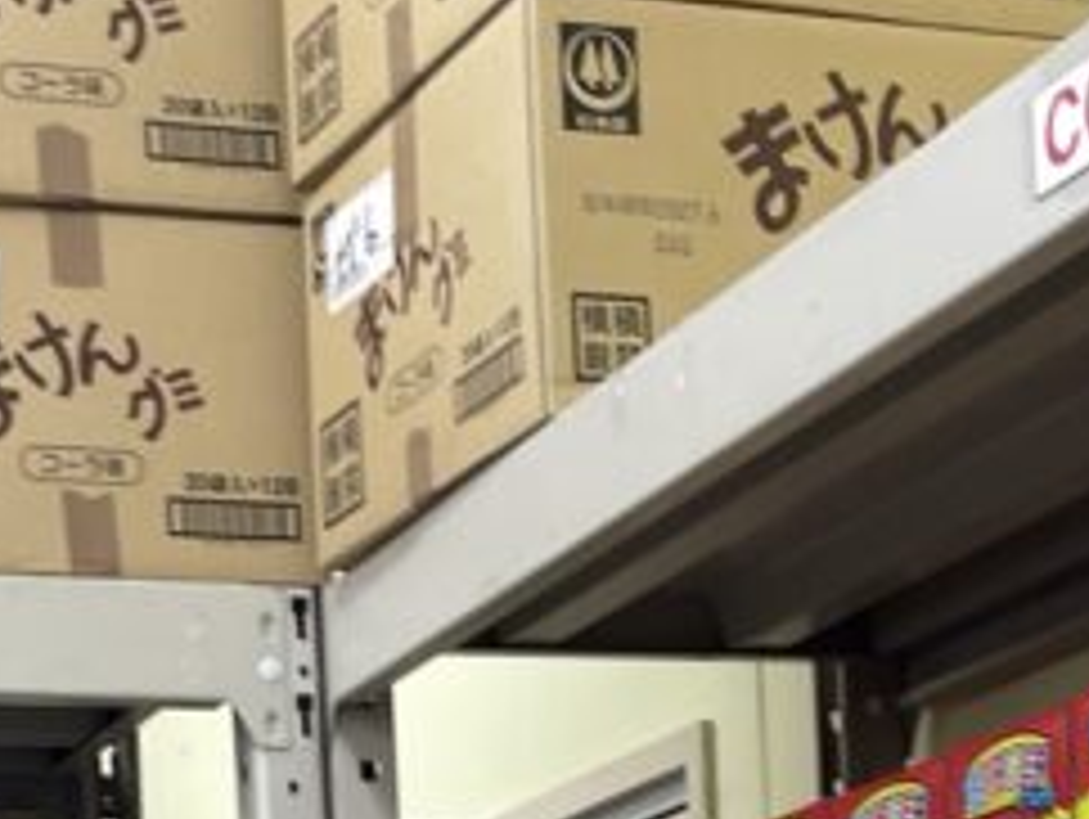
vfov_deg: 12.2
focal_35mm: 110
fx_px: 3464
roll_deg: +4.0
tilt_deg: -2.8
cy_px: 1548
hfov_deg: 17.7
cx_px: 252
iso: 64
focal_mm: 4.2
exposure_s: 1/100
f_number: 1.6
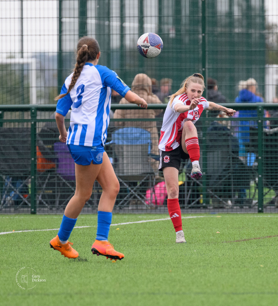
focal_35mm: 926
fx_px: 8859
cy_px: 244
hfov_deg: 1.8
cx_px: 228
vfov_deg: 2.0
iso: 2500
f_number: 5.6
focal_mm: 400
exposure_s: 1/1250
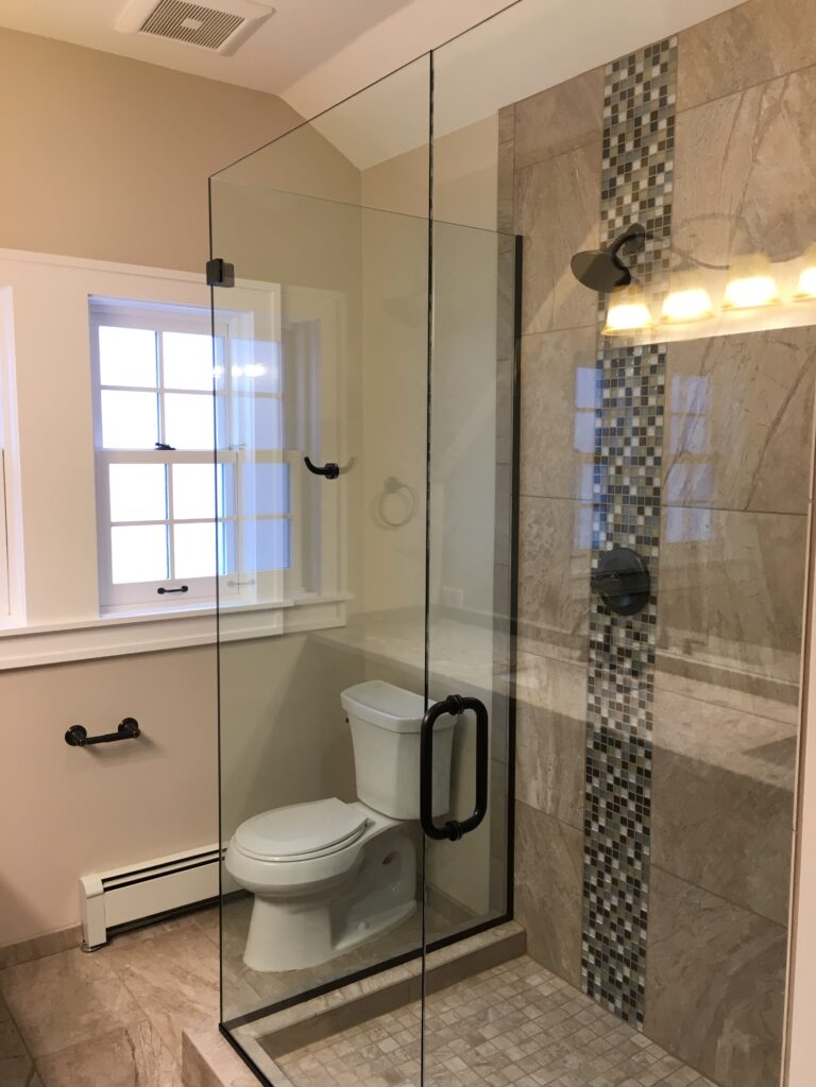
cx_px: 408
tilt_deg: -6.1
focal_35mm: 29
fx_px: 911
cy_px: 544
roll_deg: -1.0
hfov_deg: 48.2
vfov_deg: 61.7
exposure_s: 1/30
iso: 50
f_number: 2.2
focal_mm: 4.15
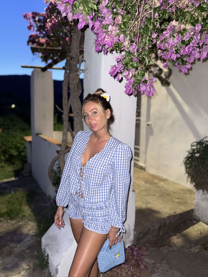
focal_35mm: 24
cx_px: 104
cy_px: 138
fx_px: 192
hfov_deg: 56.8
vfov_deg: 71.6
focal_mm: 6.76
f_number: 1.78
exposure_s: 1/4
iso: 100
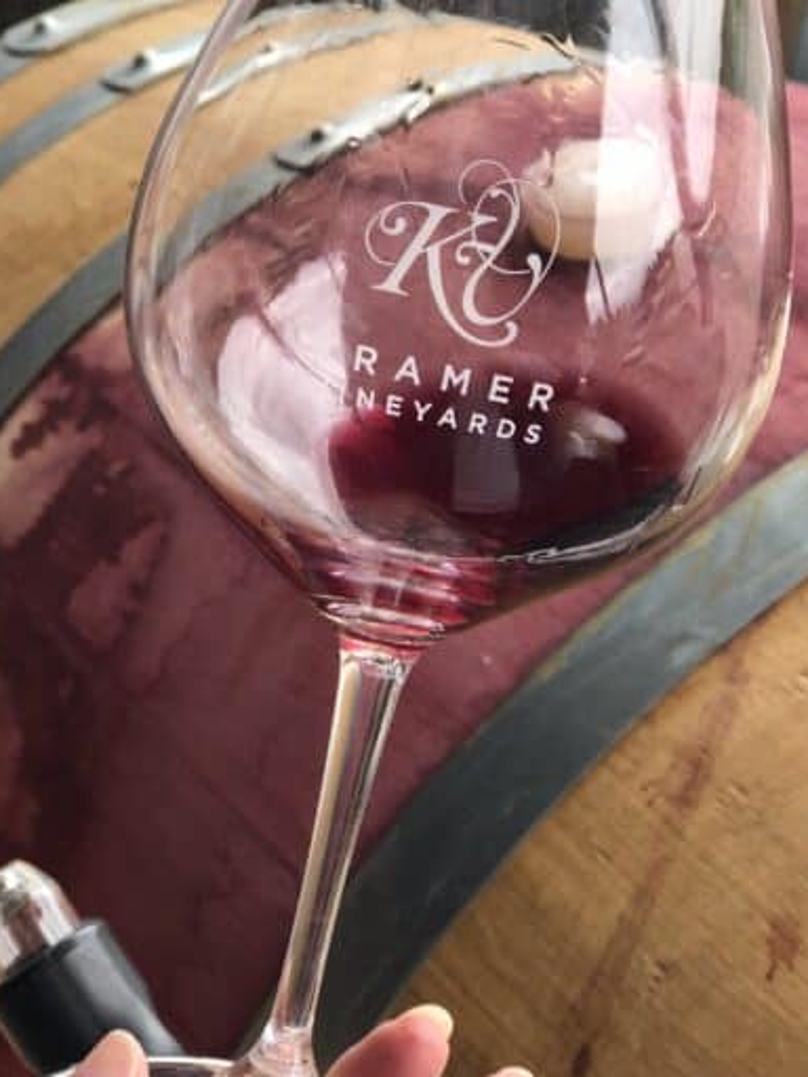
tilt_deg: -32.9
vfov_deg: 24.9
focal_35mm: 78
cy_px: 366
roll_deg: +9.7
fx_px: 2428
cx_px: 376
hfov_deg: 18.9
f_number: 2.8
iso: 40
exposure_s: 1/120
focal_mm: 6.6
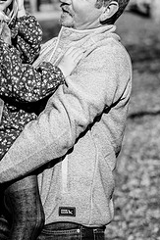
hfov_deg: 8.8
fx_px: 1041
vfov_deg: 13.1
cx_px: 30
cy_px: 57
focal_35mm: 156
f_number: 3.2
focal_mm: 85
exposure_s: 1/6400
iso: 320
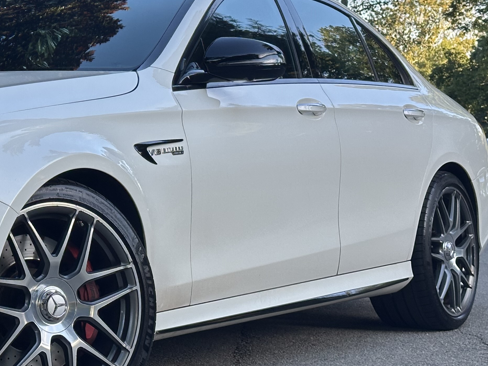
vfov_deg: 14.1
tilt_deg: +3.8
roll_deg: -2.9
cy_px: 63
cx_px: 0
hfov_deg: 18.4
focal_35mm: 104
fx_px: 1466
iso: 64
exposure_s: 1/411
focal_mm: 6.86
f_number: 1.78
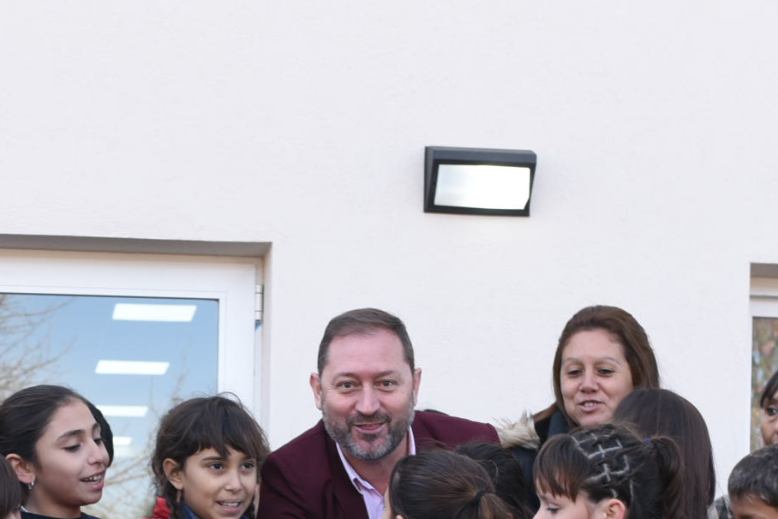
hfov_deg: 17.5
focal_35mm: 116
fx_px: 2508
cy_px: 790
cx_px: 183
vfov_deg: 11.3
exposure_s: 1/250
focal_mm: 35
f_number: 5.6
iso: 400
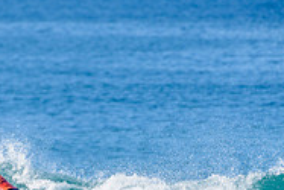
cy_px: 238
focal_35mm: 1567
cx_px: 18
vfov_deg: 0.9
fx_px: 12371
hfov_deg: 1.3
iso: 220
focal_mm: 500
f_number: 5.6
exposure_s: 1/2000
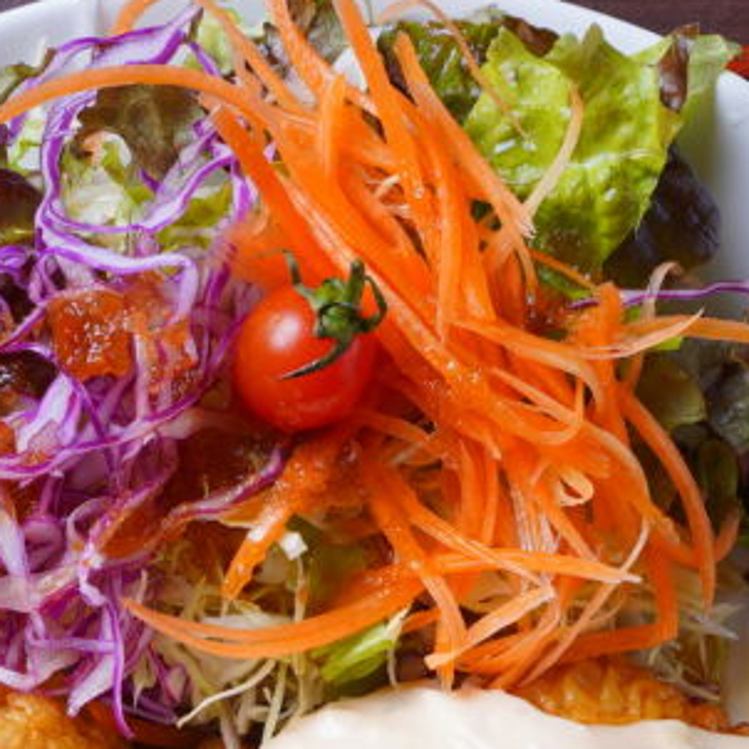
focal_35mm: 134
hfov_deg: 13.0
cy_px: 961
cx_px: 233
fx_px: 3280
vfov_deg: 12.6
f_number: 14
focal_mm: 34
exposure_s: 1/100
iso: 200
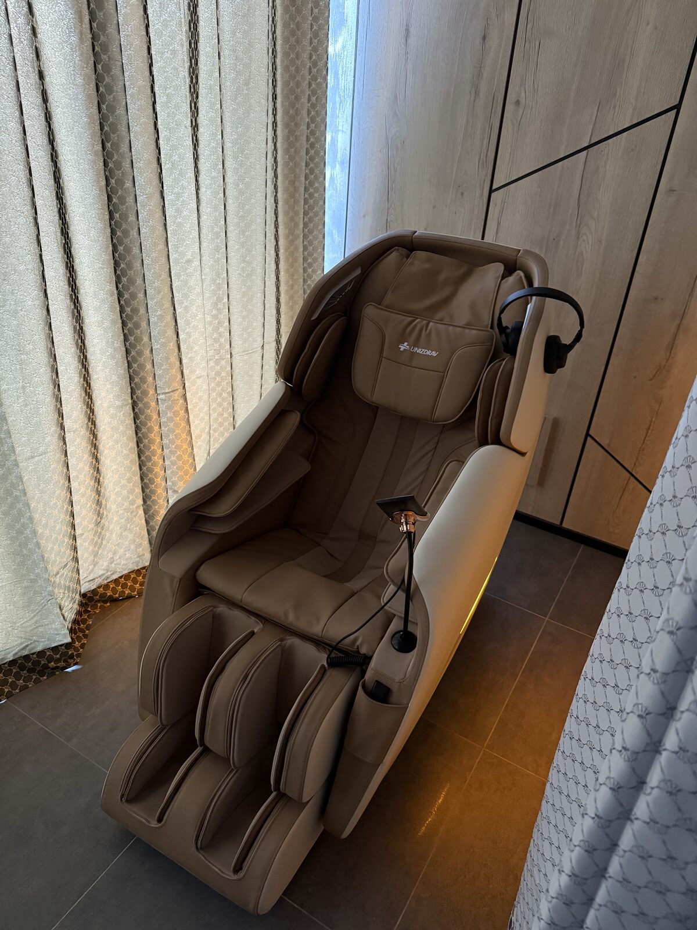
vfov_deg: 71.6
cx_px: 348
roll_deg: -3.6
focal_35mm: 24
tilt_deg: -30.6
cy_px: 465
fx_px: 644
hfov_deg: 56.8
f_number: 1.78
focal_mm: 6.76
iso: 800
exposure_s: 1/47
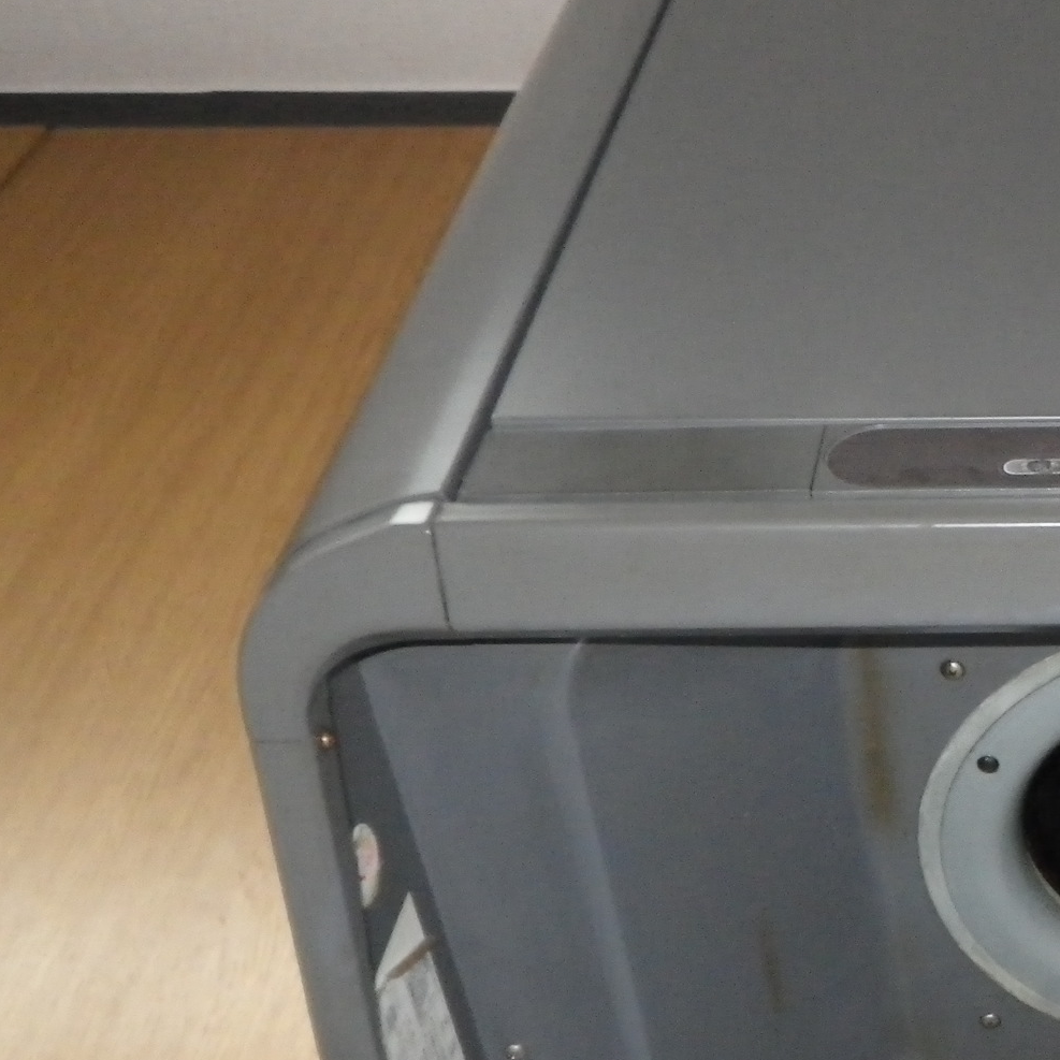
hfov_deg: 24.2
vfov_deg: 26.2
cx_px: 1250
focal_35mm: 65
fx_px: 2252
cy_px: 780
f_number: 3.5
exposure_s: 1/50
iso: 400
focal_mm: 5
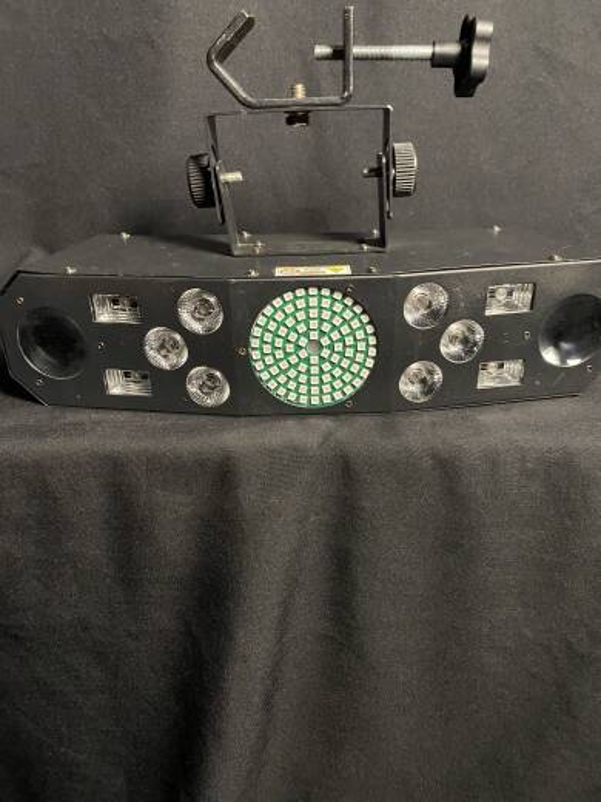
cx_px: 300
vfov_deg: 67.3
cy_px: 401
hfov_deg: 53.1
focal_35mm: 26
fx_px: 602
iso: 800
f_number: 1.8
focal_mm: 4.25
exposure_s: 1/30
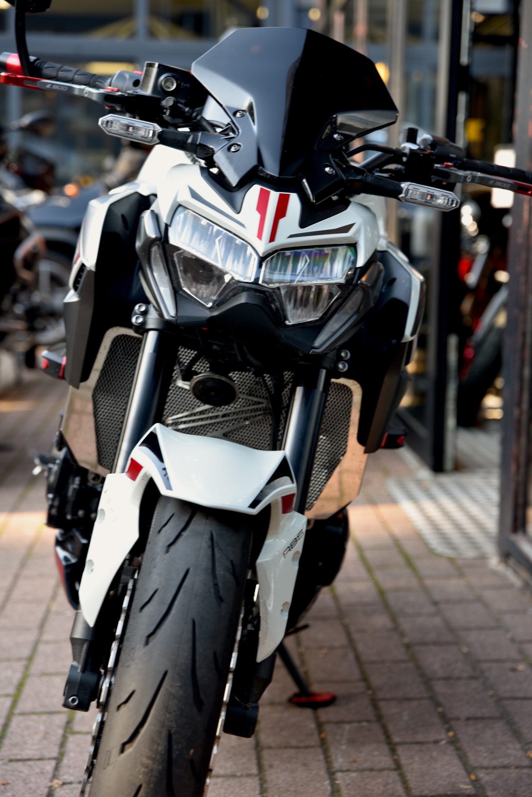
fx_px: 1550
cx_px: 266
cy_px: 398
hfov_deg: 19.5
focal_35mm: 70
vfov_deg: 28.8
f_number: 3.5
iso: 100
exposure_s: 1/60
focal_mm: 70
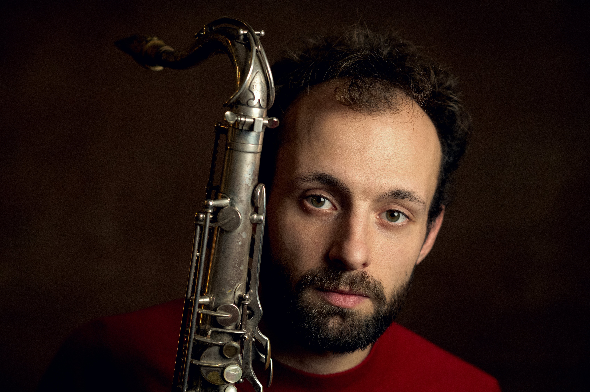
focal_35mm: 85
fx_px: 1392
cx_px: 295
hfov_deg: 23.9
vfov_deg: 16.1
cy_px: 196
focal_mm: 85
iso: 4000
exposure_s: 1/400
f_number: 3.2
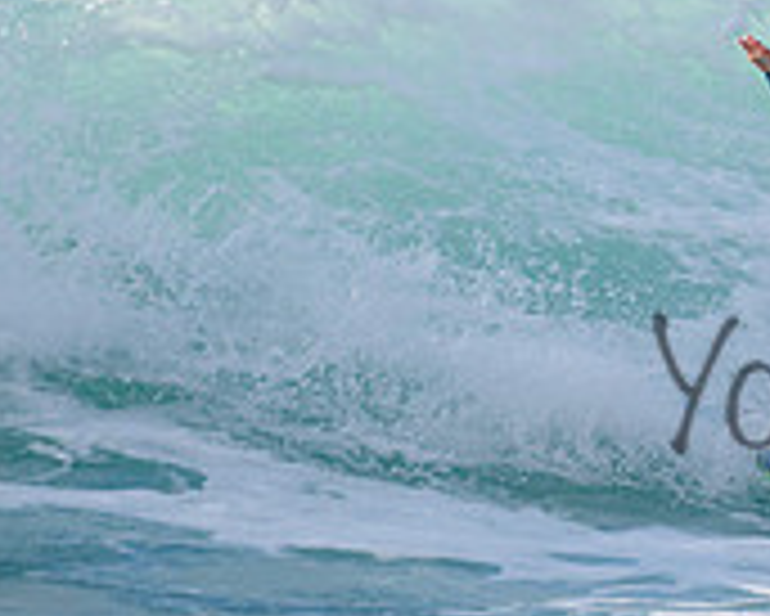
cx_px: 1046
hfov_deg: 1.0
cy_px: 200
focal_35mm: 1951
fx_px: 44487
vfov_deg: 0.8
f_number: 5.6
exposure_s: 1/2000
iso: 250
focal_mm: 500
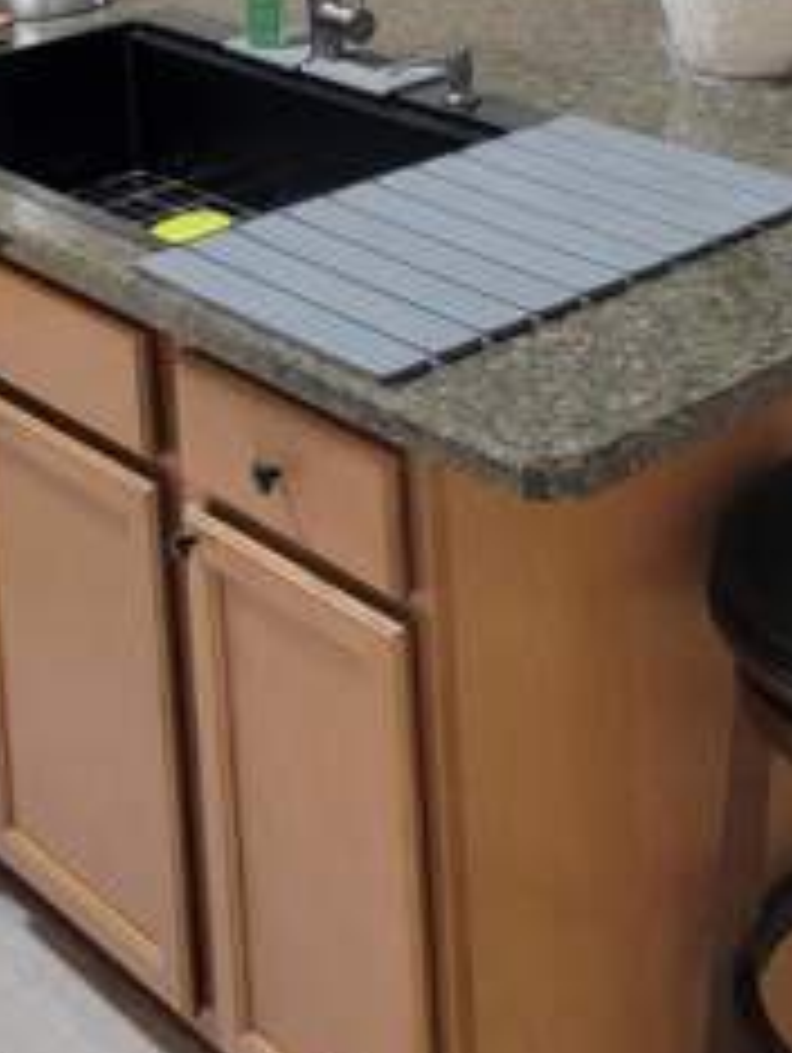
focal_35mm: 71
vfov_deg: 24.8
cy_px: -207
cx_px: 518
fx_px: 2162
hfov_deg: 20.7
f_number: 1.8
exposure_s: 1/40
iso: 320
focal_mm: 5.4
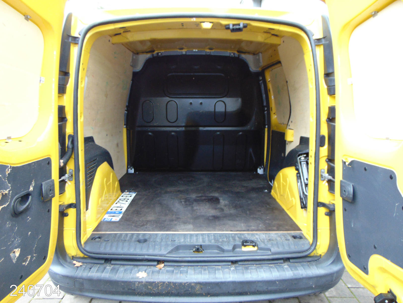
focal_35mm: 25
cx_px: 202
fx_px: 291
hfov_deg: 69.4
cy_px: 152
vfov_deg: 54.9
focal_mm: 4.5
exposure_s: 1/30
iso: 250
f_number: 3
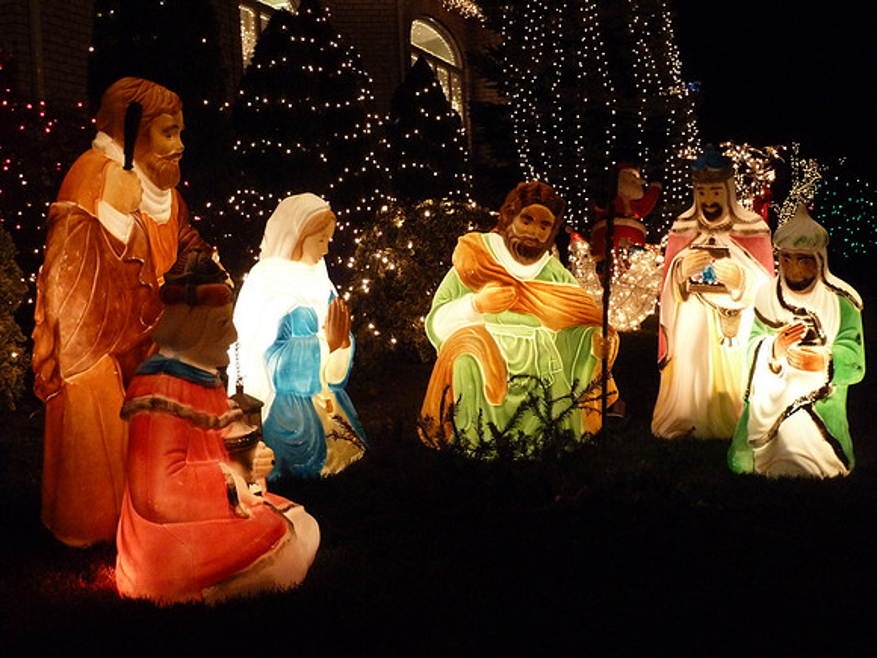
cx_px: 438
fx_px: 1216
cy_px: 329
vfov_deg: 30.3
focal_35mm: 48
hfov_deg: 39.7
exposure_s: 1/30
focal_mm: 7.9
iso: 640
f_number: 3.8
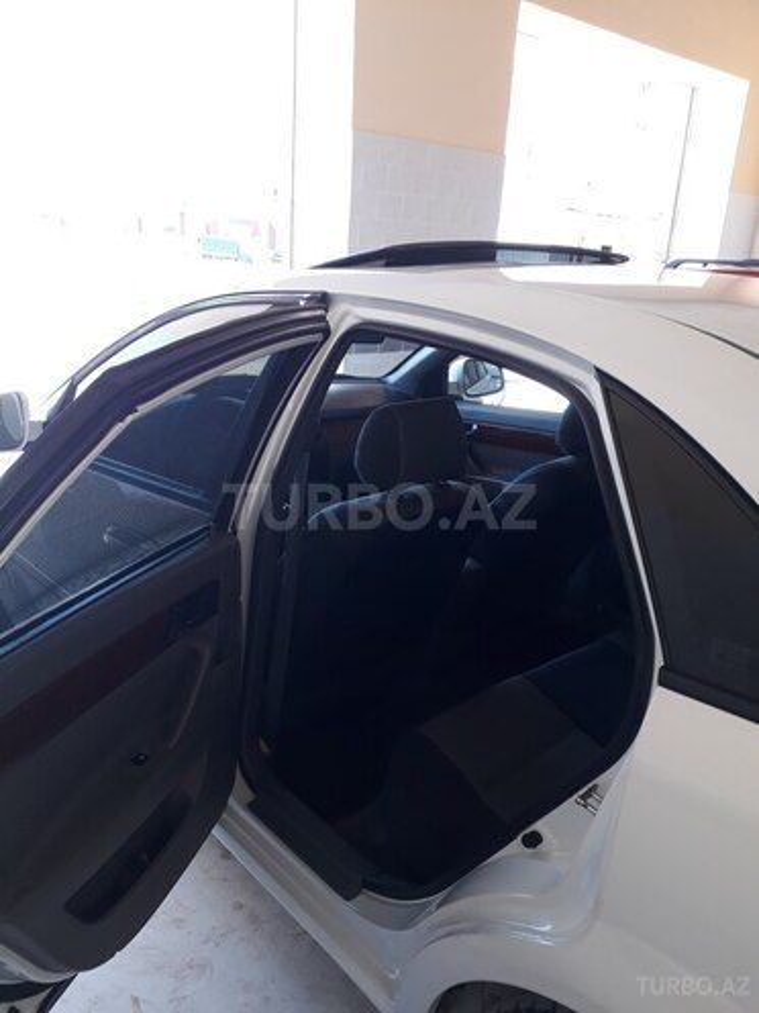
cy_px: 506
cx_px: 380
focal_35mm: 27
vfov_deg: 65.3
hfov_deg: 51.4
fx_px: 789
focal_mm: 3.6
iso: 50
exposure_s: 1/100
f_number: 1.9
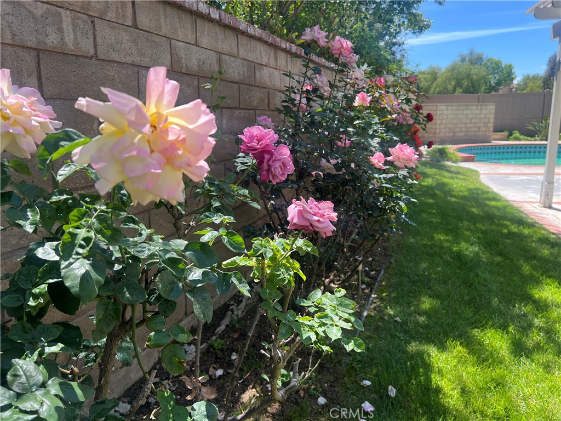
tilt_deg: -12.3
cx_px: 280
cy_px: 210
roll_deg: +0.3
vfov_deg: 53.1
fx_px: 421
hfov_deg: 67.3
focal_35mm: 26
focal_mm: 5.7
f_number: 1.5
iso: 50
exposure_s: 1/932
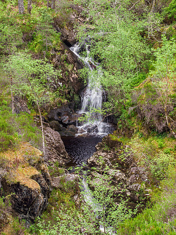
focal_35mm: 80
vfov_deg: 24.4
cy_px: 118
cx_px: 88
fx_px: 543
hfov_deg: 18.4
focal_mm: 40
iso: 200
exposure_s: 1/15
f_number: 5.6
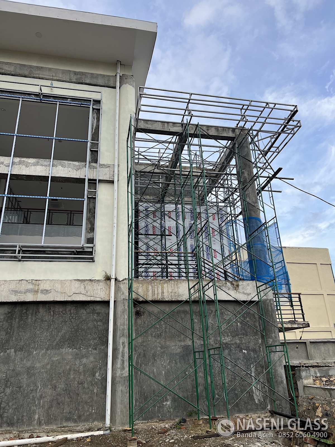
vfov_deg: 67.3
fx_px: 335
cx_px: 168
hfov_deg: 53.1
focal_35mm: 26
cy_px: 224
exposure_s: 1/718
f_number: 1.5
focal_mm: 5.7
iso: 50
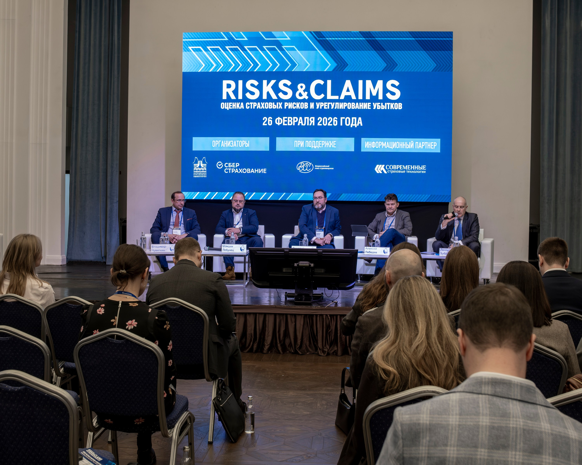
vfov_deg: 36.3
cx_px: 288
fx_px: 710
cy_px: 228
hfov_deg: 44.6
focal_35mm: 41
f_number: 4
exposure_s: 1/125
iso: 1250
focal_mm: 23
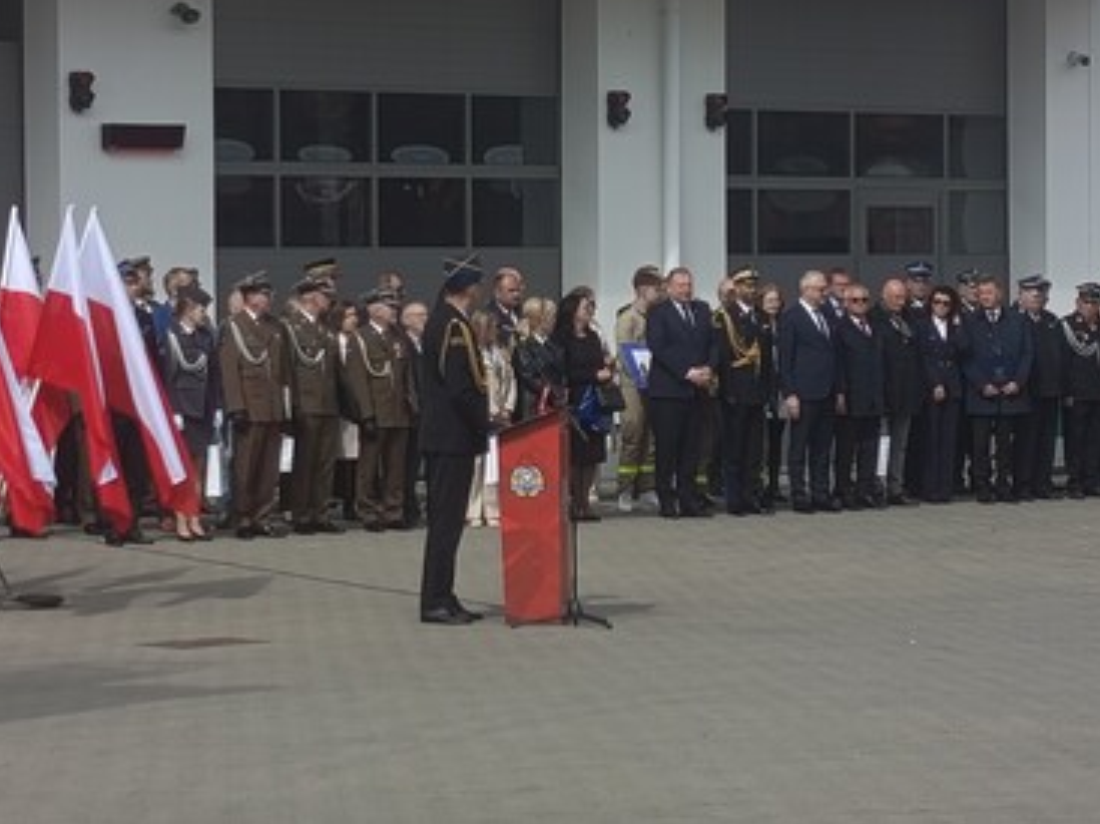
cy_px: 400
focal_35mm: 141
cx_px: 552
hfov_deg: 14.0
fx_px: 4478
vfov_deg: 10.5
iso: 51
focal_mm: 5.27
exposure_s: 1/836
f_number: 1.7
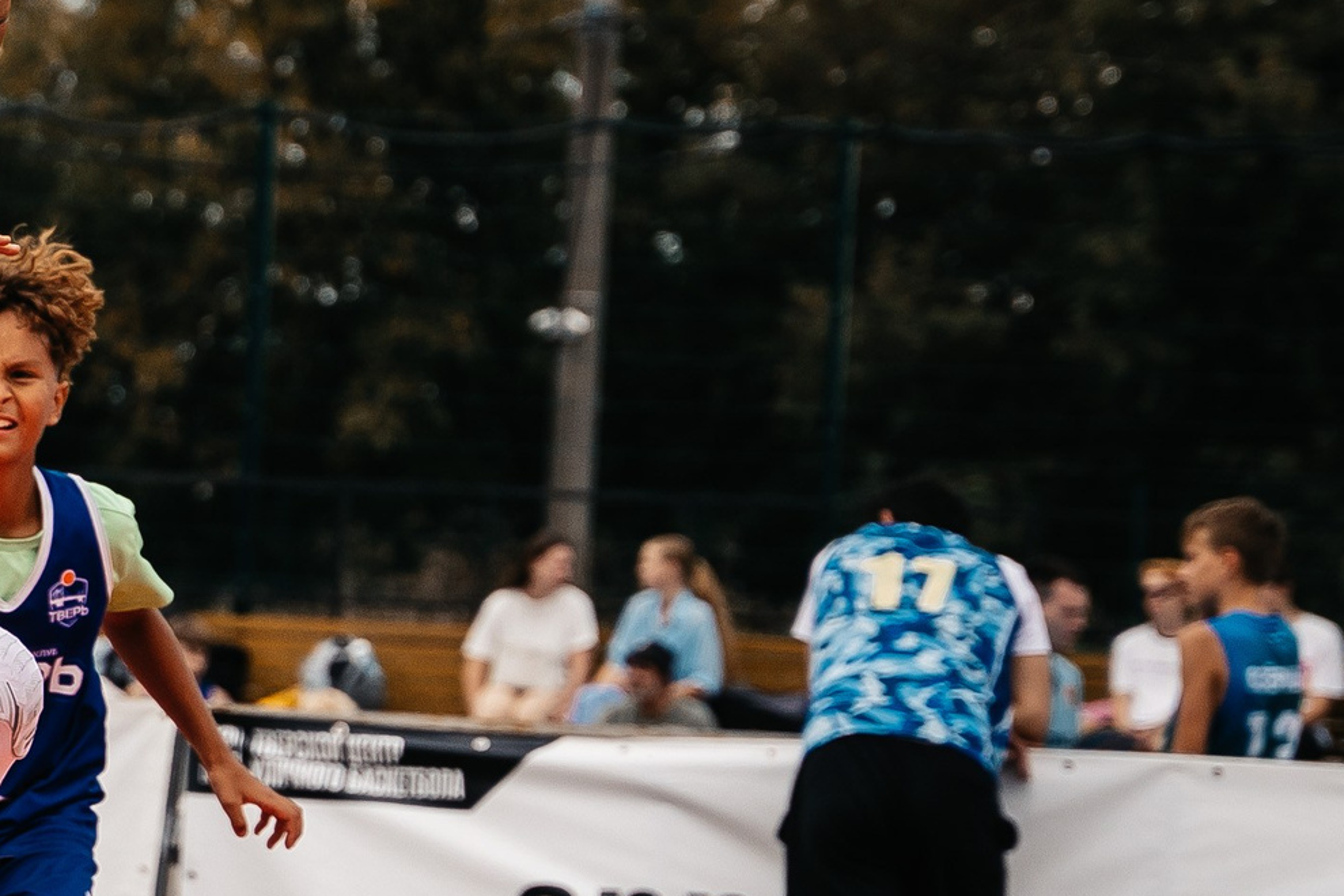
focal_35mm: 290
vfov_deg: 4.7
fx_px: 10824
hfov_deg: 7.0
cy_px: 583
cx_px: -356
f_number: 3.5
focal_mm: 75
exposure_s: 1/2500
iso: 320
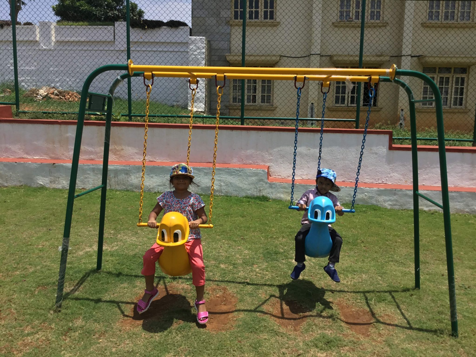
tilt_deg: -8.1
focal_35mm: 31
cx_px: 238
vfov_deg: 45.4
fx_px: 426
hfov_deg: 58.4
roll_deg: -0.3
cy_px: 178
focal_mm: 3.3
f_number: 2.4
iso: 25
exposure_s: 1/1294
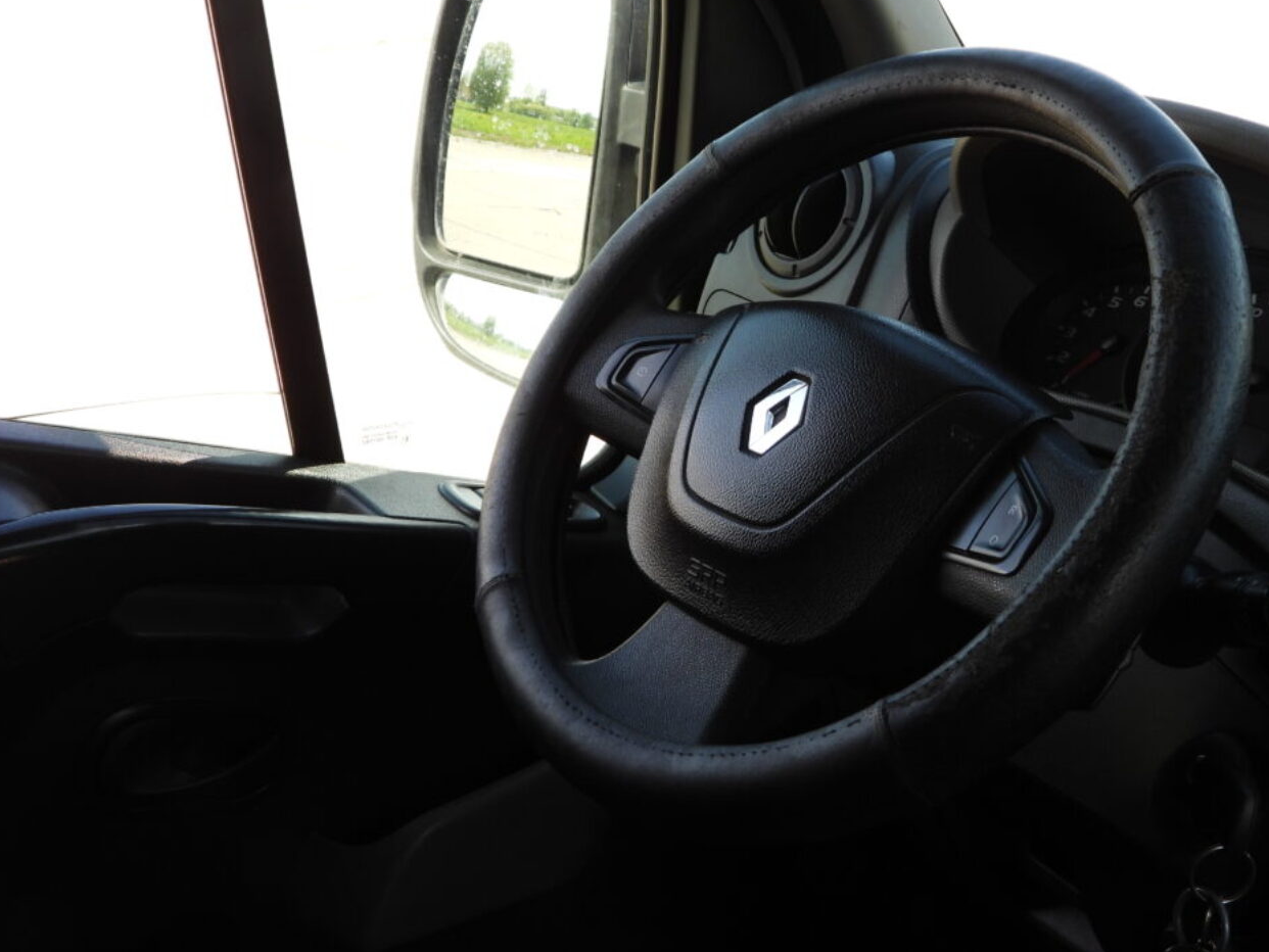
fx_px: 1797
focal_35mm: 49
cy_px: 394
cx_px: 760
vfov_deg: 29.6
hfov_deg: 38.7
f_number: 3.2
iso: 100
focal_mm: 6.8
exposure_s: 1/250
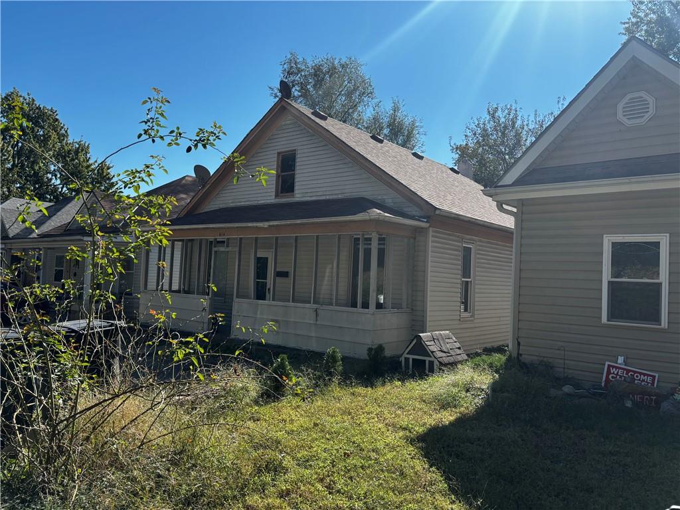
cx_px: 340
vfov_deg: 53.1
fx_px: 511
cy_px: 255
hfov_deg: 67.3
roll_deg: -1.3
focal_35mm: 26
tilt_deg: +3.6
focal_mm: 5.96
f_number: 1.6
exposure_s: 1/2151
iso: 50
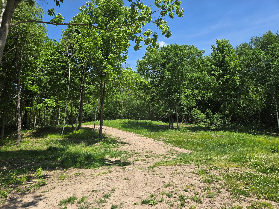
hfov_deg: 73.9
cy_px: 104
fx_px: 185
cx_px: 140
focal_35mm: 23
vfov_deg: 58.9
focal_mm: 5.4
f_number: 1.8
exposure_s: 1/1347
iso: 25
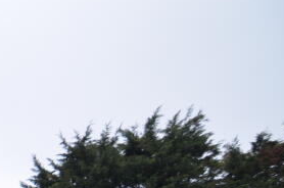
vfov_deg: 17.8
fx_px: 479
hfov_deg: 22.2
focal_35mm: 61
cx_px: -209
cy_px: 340
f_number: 2.8
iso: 110
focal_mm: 11
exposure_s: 1/200
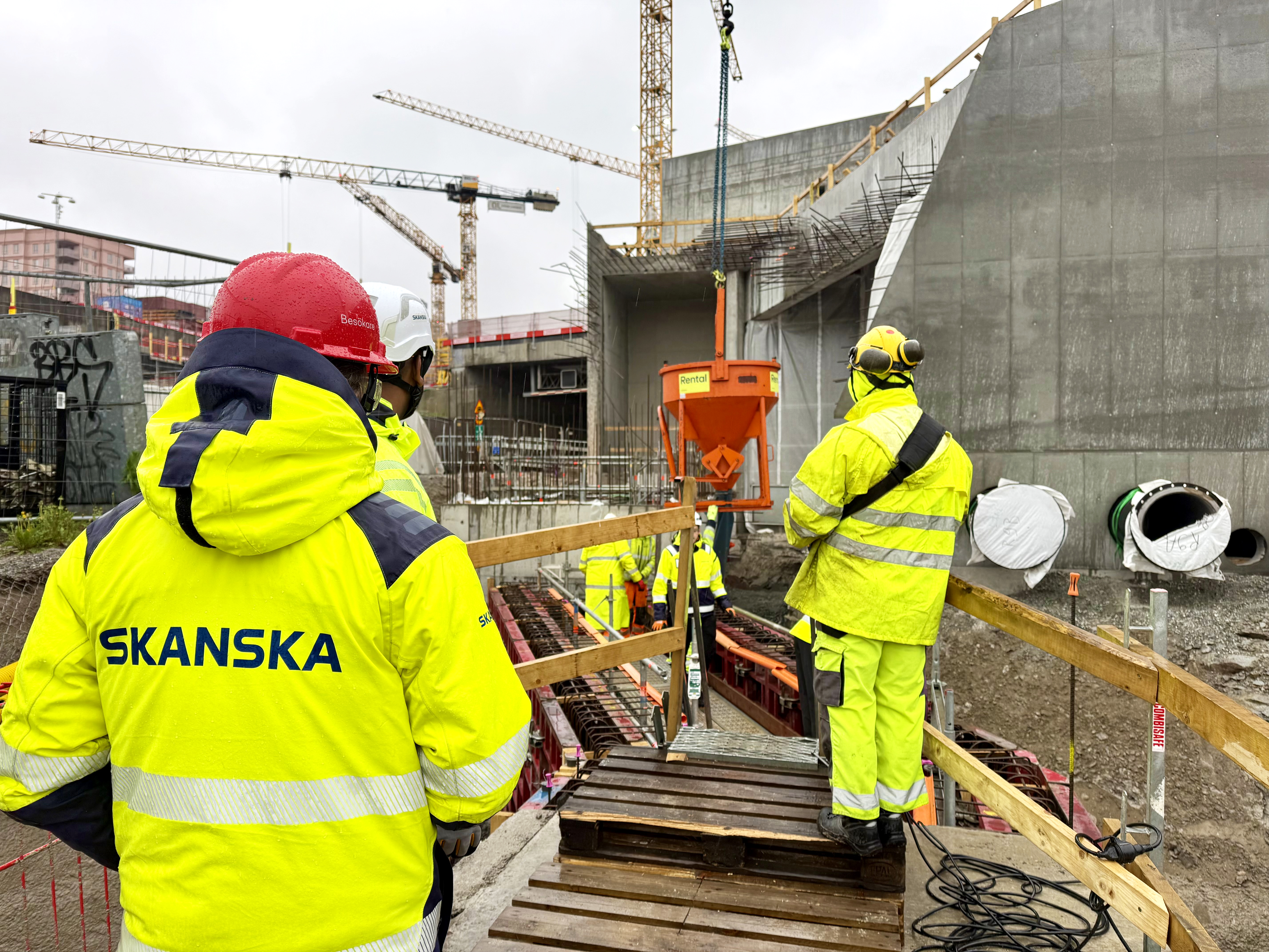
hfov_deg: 71.6
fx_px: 880
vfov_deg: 56.8
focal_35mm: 24
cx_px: 634
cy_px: 476
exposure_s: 1/177
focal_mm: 6.76
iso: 64
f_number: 1.78
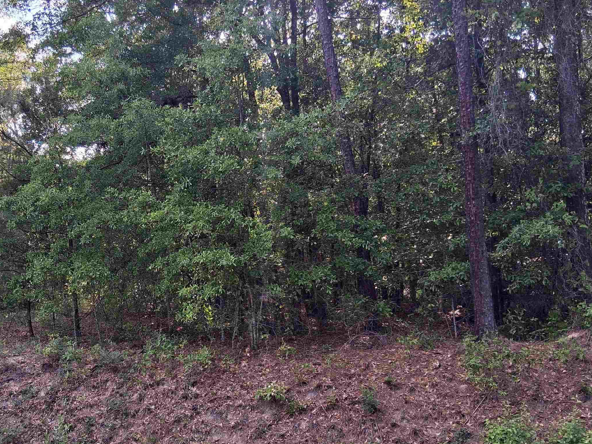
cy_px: 243
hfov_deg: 47.1
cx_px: 197
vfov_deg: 36.8
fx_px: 667
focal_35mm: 39
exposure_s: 1/135
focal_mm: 3.98
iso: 25
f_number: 1.8
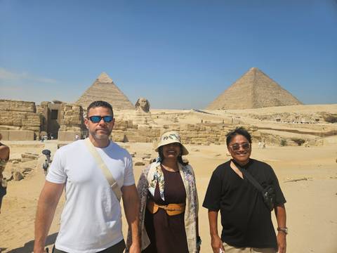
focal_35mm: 23
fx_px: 224
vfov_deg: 58.9
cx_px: 168
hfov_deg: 73.9
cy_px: 126
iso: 25
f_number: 1.8
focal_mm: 5.4
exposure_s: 1/4337
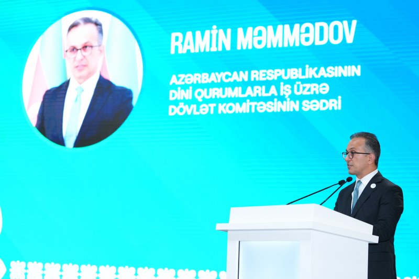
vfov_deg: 18.7
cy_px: 140
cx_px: 210
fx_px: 849
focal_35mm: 73
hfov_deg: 27.7
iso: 2500
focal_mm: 73
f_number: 3.5
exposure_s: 1/200
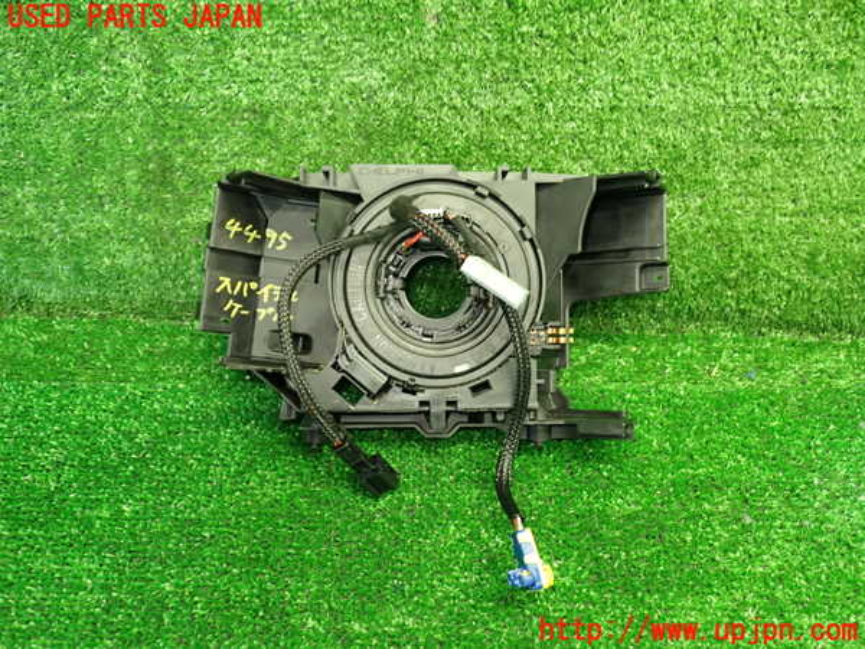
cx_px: 432
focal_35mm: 30
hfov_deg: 60.0
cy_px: 324
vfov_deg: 46.8
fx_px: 750
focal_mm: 5.4
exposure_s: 1/30
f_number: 2.3
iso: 400
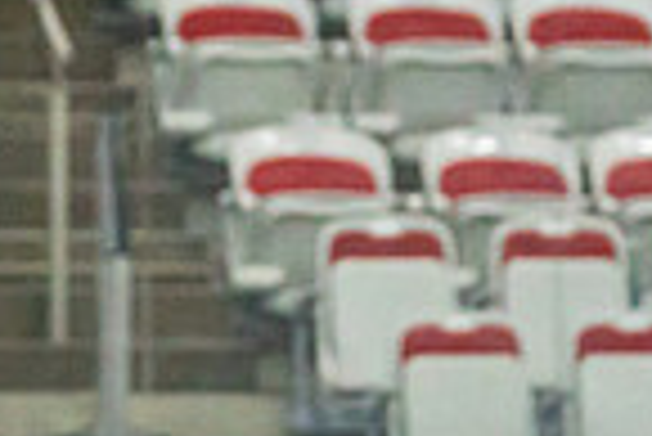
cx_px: -164
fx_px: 9681
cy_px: 1005
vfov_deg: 2.6
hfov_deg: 3.8
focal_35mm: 534
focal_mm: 100
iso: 4000
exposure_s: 1/1600
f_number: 2.8
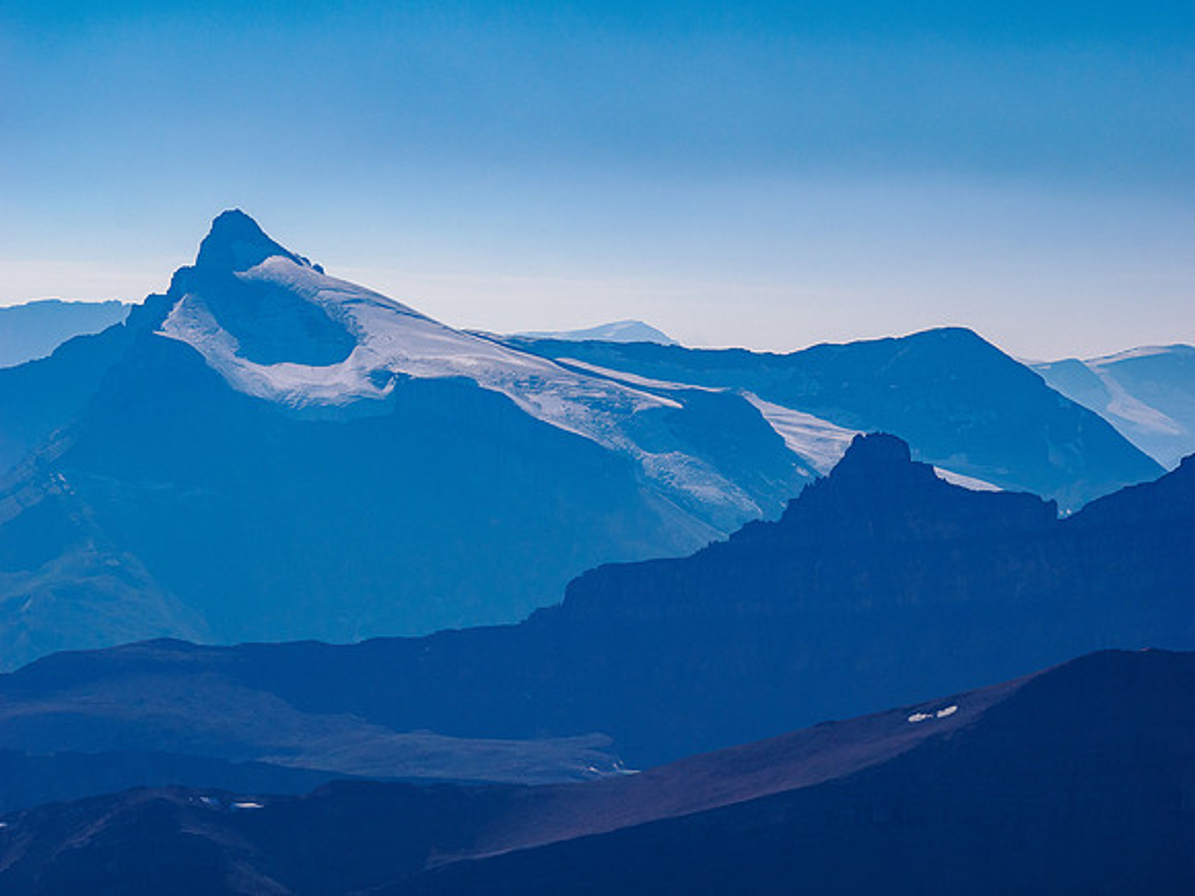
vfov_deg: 10.6
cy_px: 448
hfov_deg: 14.1
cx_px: 598
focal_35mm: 140
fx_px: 4833
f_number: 8
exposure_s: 1/640
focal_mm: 70
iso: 200
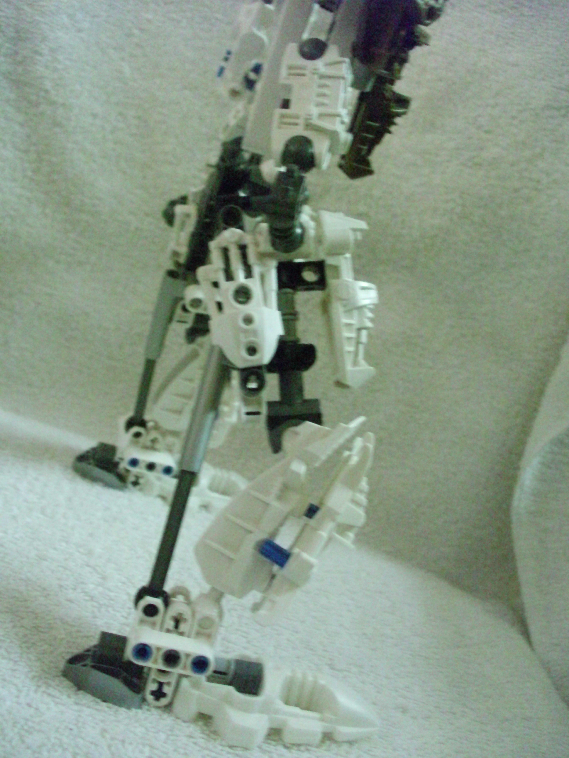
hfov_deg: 37.7
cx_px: 284
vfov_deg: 49.0
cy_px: 379
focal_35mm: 38
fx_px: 833
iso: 1600
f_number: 3.1
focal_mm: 6.3
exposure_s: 1/28
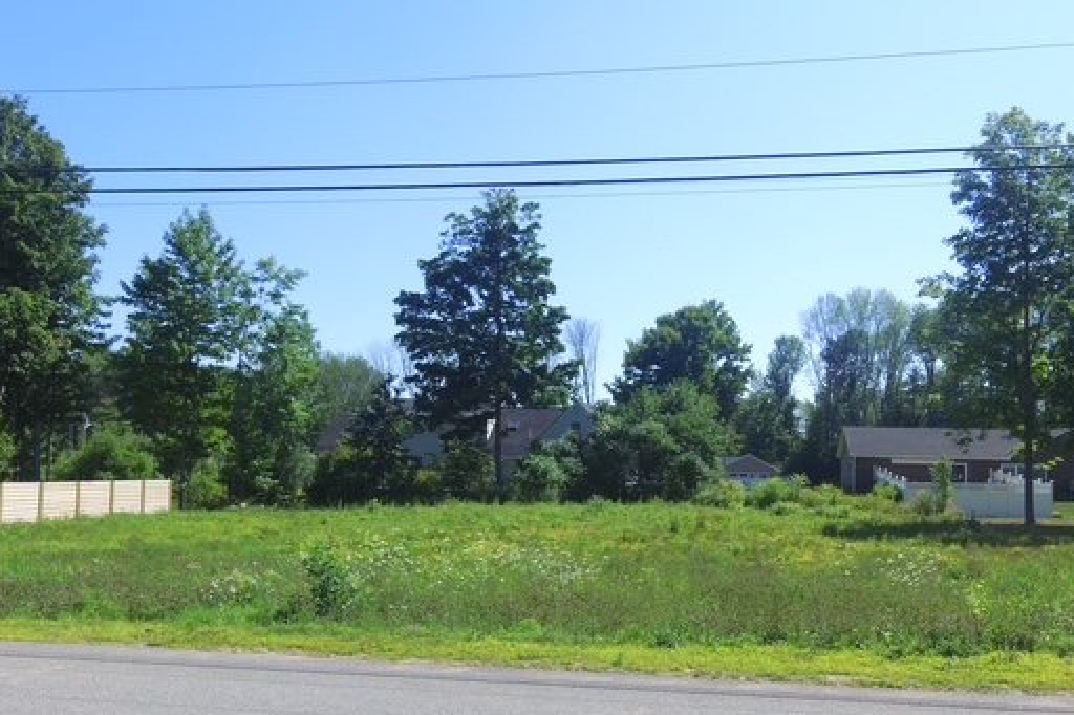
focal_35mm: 26
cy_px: 453
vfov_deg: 49.0
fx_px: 775
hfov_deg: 69.4
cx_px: 554
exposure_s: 1/808
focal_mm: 3.61
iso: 100
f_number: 2.8
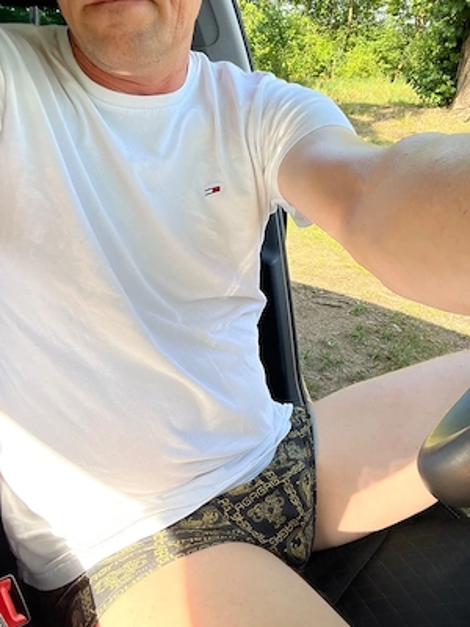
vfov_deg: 60.0
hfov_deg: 46.8
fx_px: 543
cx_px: 235
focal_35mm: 30
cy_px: 314
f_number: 2.2
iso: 25
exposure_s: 1/163
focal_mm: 2.71
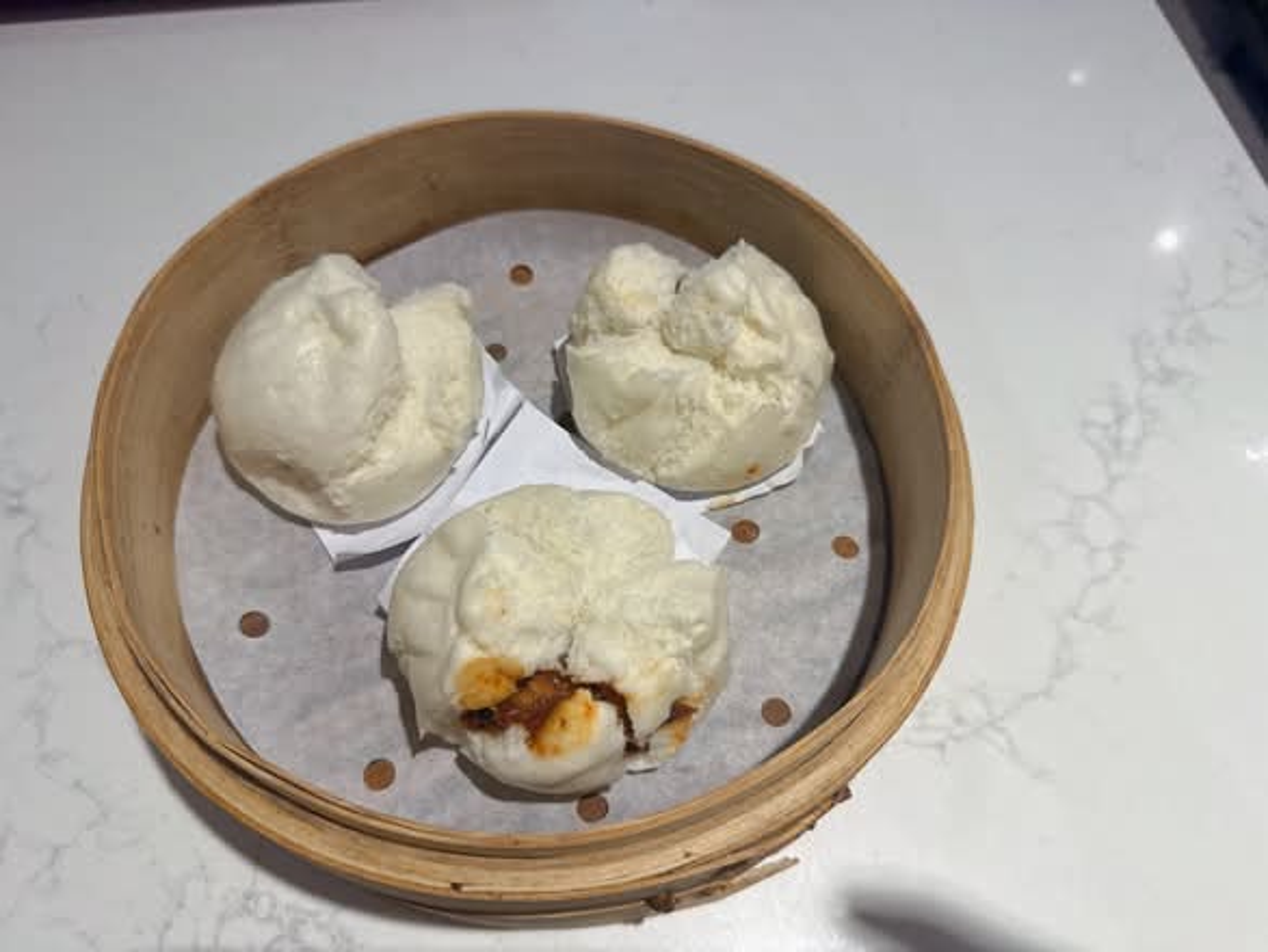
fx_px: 879
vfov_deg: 56.9
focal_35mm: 24
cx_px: 634
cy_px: 476
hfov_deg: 71.6
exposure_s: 1/120
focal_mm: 6.76
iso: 100
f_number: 1.78
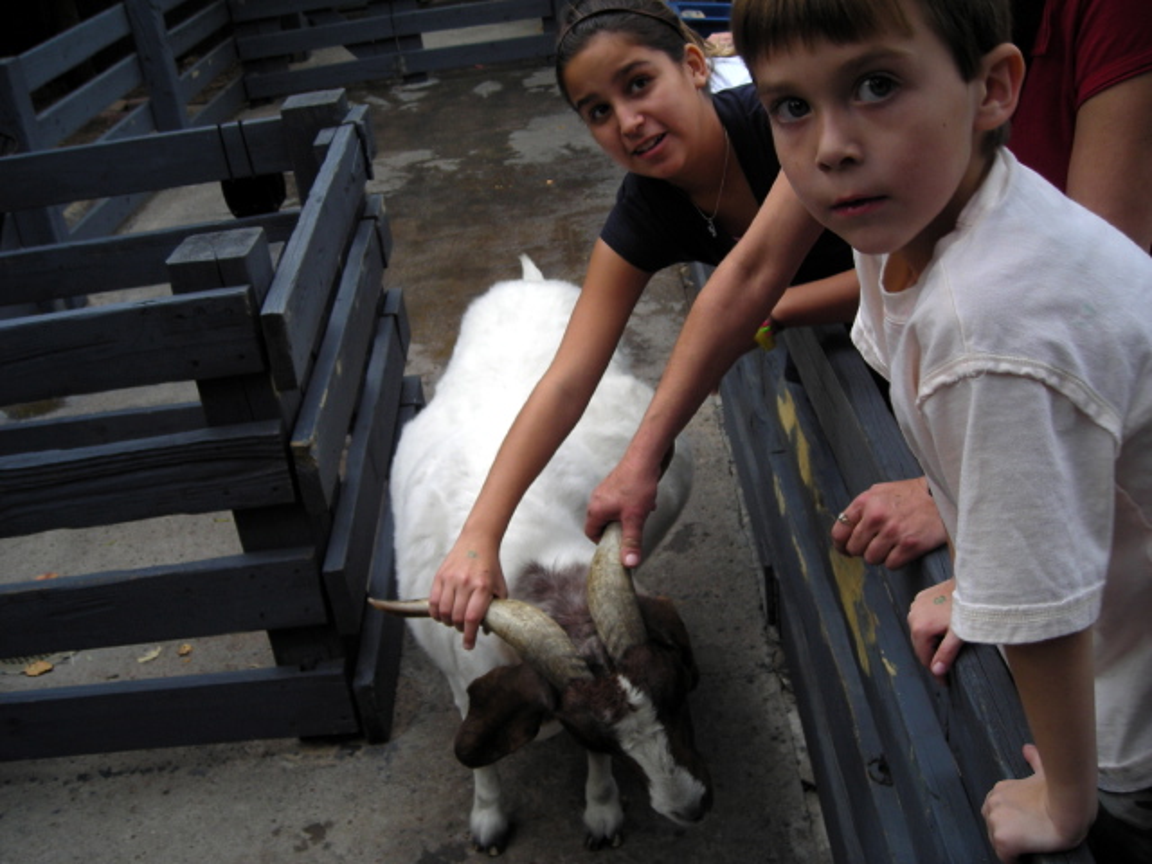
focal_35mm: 38
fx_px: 1265
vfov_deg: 37.7
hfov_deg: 49.0
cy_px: 432
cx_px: 576
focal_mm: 6.3
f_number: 3.2
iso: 50
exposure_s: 1/87.6
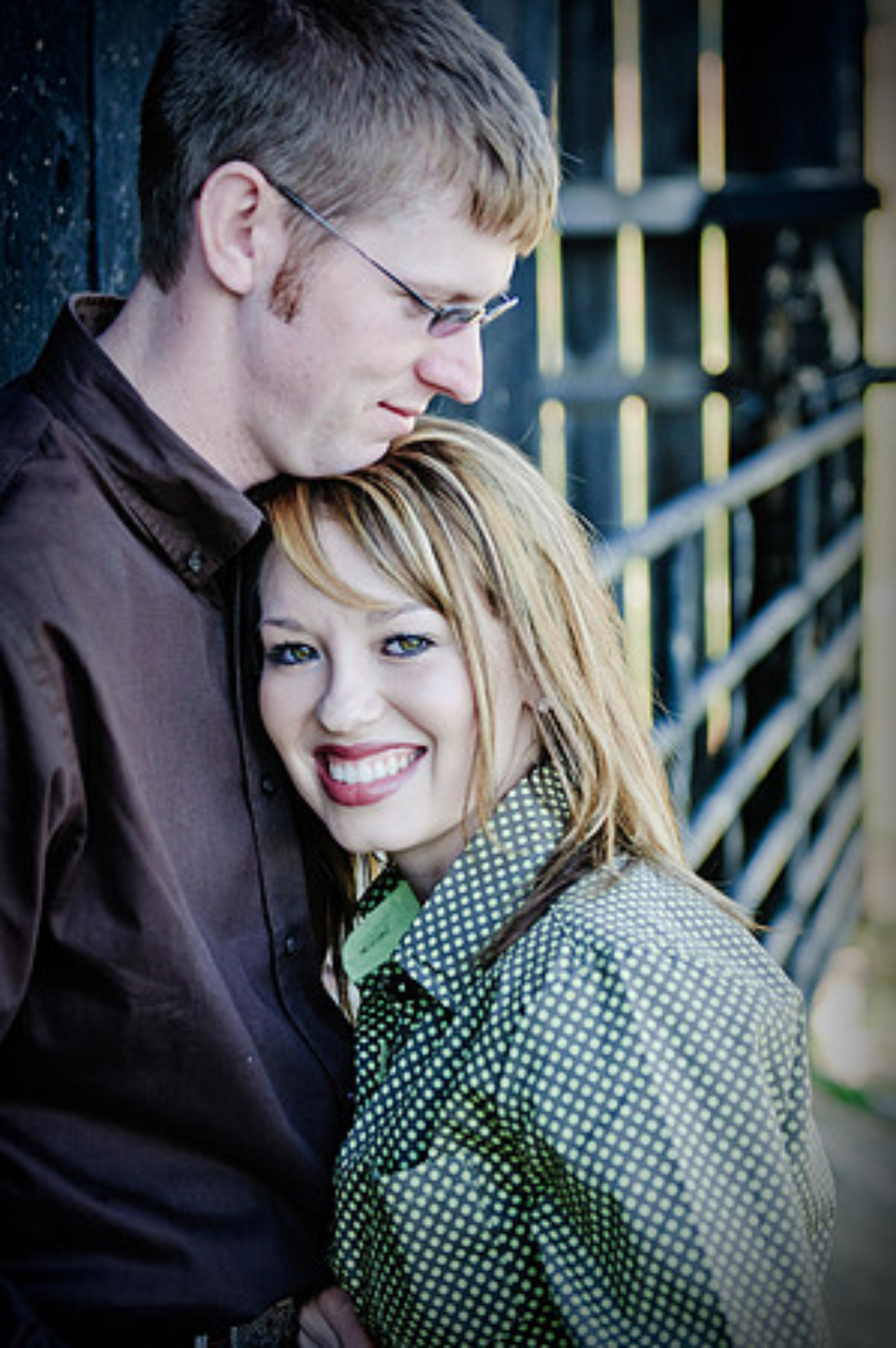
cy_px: 674
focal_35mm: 78
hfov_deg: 17.5
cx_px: 448
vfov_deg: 26.0
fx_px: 2919
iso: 160
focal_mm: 52
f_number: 2.8
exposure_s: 1/200
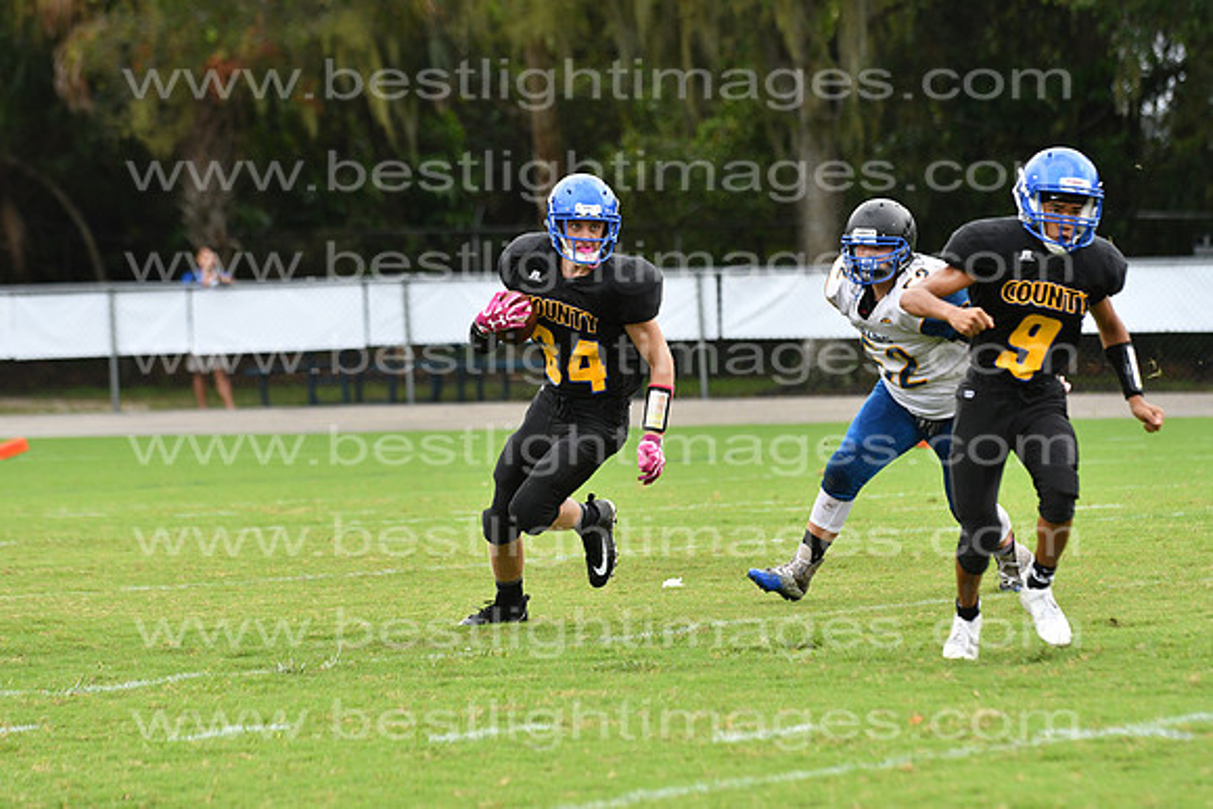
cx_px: 606
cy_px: 404
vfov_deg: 6.5
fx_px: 7077
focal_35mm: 210
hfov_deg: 9.8
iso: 800
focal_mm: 140
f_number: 3.5
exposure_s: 1/1600
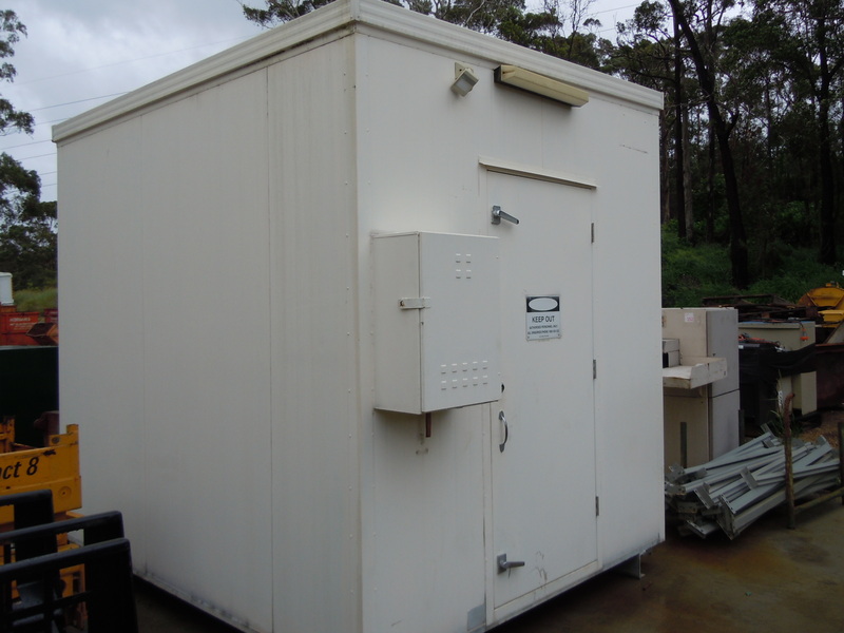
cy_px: 316
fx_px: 731
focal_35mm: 30
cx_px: 422
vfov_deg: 46.8
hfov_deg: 60.0
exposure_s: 1/500
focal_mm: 5.4
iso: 100
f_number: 3.5
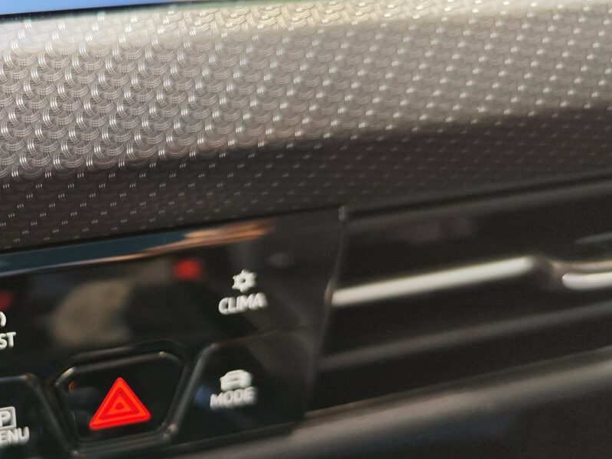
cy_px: 299
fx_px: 813
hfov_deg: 38.6
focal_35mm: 46
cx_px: 68
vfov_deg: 31.3
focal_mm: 7.01
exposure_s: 1/60
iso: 451
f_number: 1.69
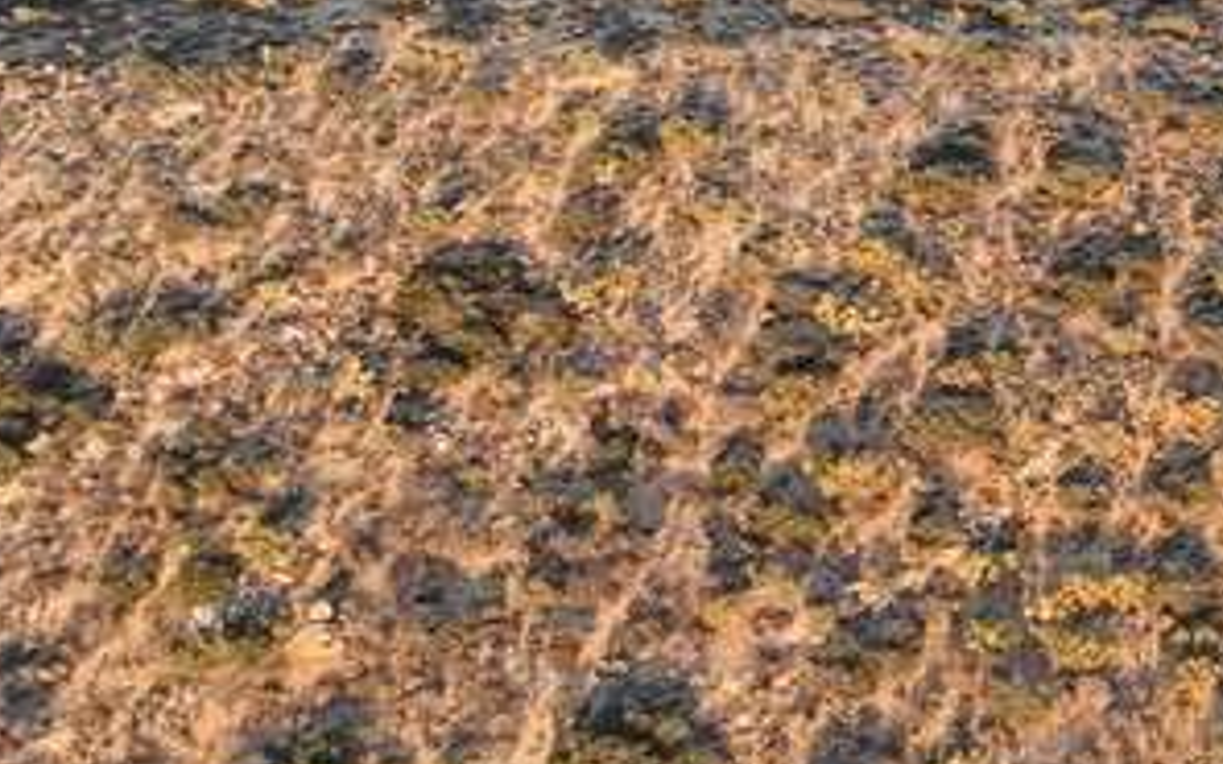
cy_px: -176
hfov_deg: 20.2
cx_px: 1851
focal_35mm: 88
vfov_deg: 14.3
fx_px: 2933
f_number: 2.8
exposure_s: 1/500
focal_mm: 12.29
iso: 100
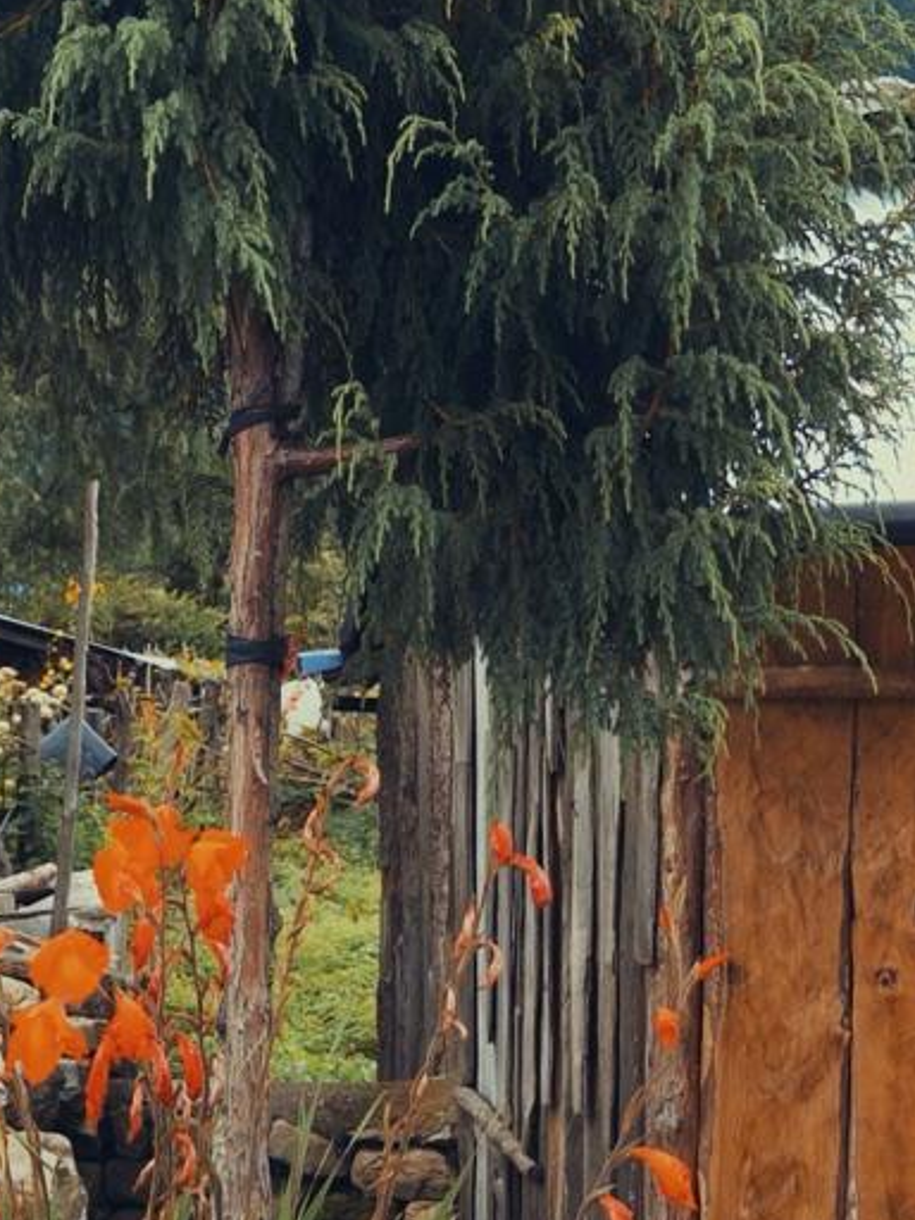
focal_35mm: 90
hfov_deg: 16.4
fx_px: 3172
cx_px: 269
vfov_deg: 21.7
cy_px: 851
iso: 100
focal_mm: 6.76
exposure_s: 1/722
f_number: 1.78
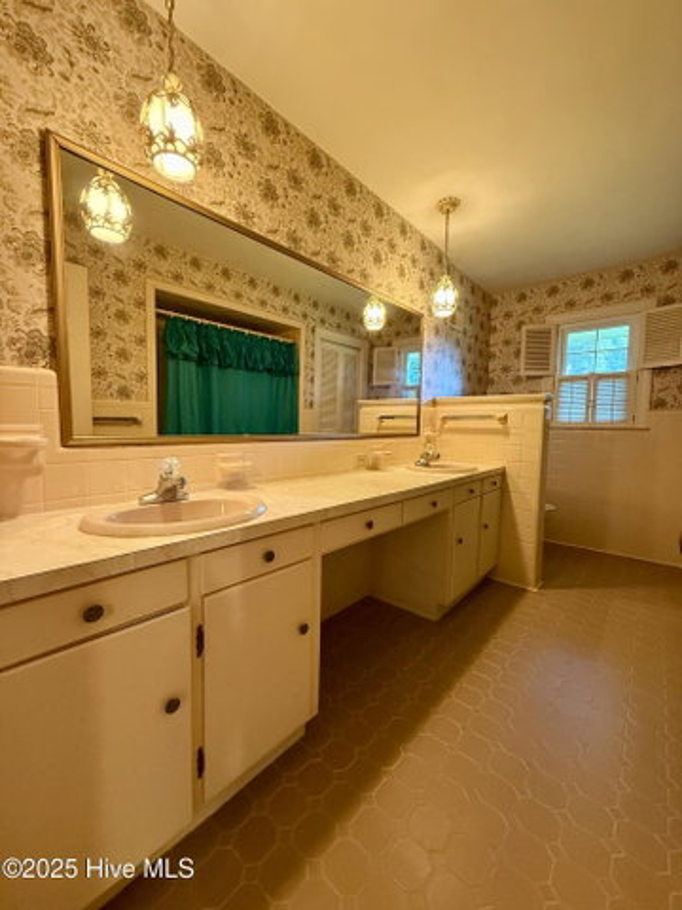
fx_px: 368
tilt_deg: -3.5
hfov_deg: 85.7
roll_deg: -1.1
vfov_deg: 102.1
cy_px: 455
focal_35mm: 14
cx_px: 341
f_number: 2.2
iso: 500
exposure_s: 1/60
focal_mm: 2.22
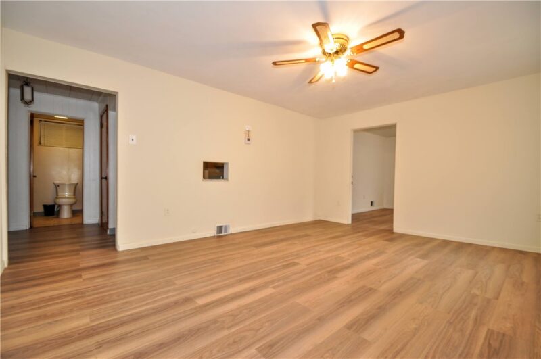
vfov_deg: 77.2
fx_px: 225
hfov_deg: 100.5
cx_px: 270
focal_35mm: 15
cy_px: 180
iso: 320
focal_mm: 10
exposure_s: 1/60
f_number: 4.5
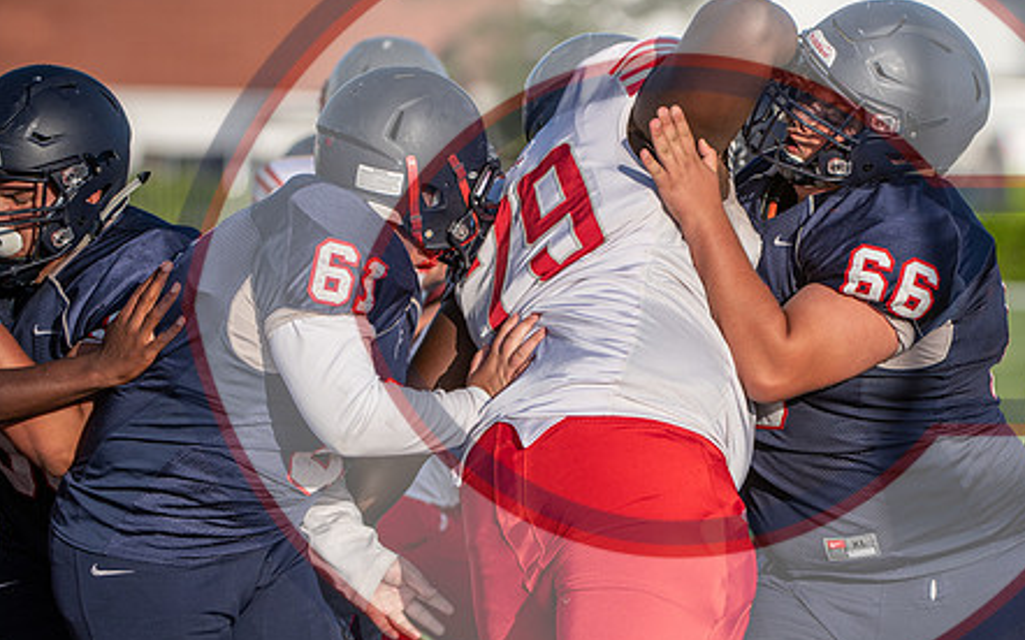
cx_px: 668
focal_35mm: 281
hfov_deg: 7.5
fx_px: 7848
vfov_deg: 4.7
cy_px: 305
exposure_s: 1/1000
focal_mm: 210
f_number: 4
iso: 72
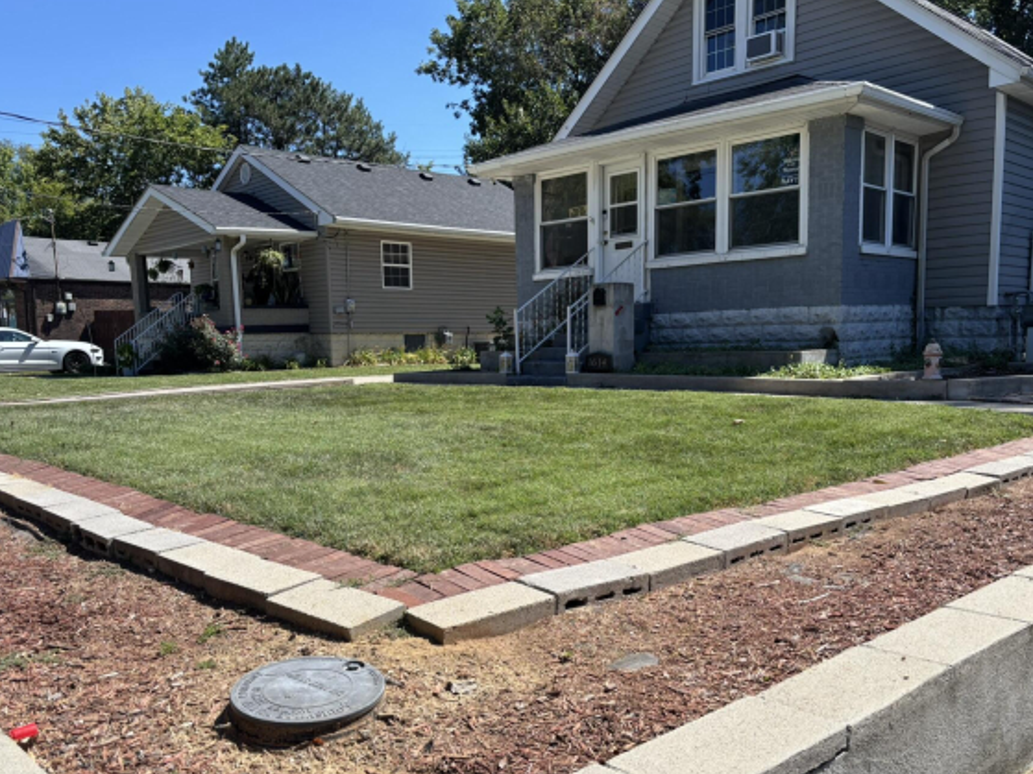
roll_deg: +0.8
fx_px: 925
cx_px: 515
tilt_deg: -7.3
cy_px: 443
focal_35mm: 31
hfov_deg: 58.4
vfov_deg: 45.3
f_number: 1.6
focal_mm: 5.96
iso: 50
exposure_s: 1/2710
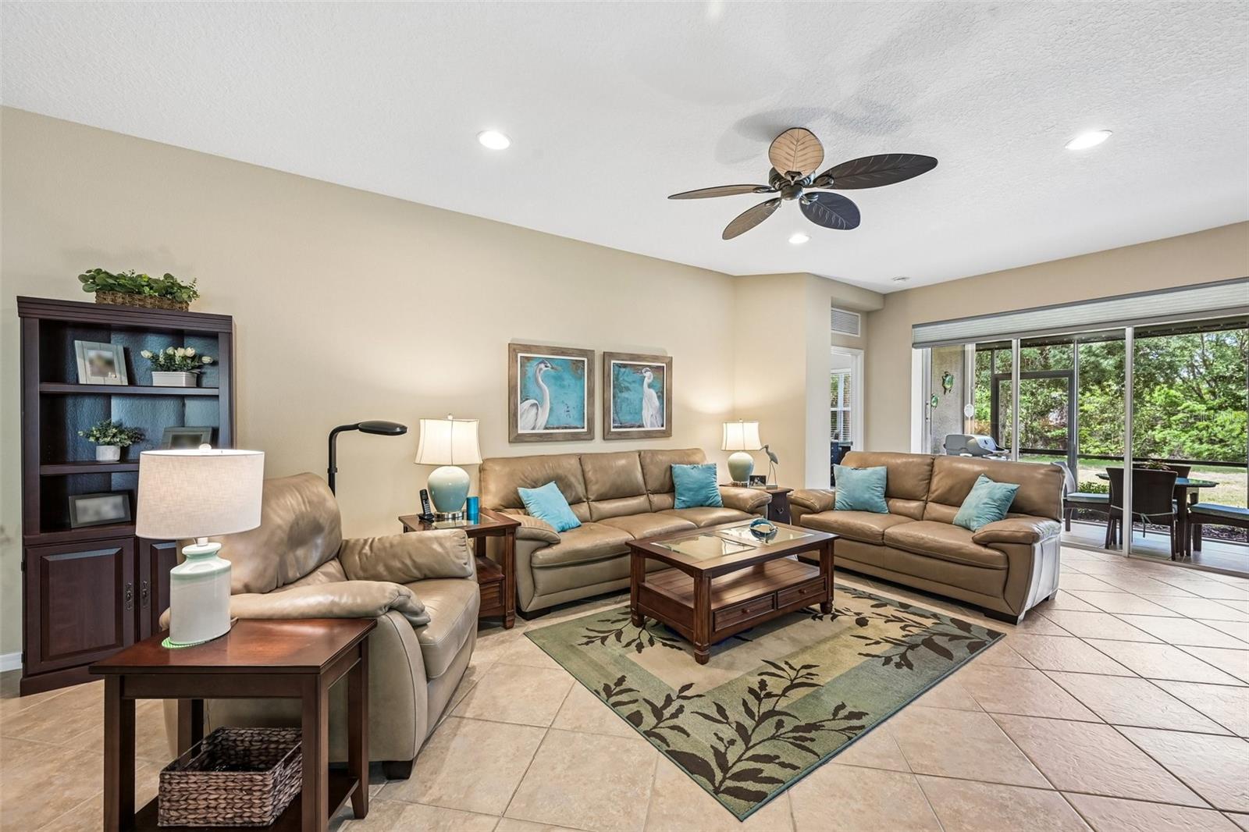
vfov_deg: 81.2
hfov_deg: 104.3
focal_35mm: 14
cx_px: 624
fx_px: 486
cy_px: 416
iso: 400
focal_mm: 14
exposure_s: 1/13
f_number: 8
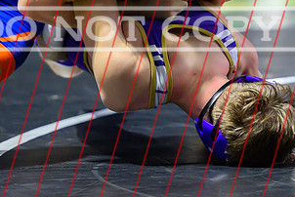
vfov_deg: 4.2
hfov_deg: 6.3
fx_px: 2682
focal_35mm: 327
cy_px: -9
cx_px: 243
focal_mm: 120
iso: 4000
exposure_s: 1/640
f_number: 2.8
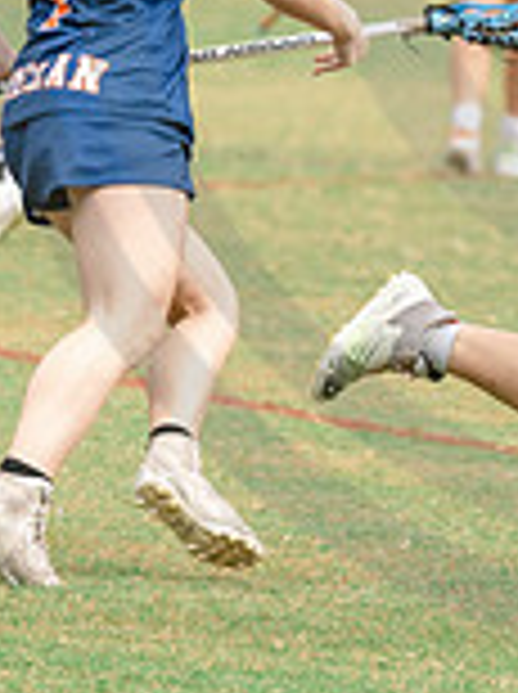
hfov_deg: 2.5
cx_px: 757
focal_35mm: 598
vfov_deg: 3.3
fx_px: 11965
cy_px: -128
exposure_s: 1/1000
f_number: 4
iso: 250
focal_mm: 165
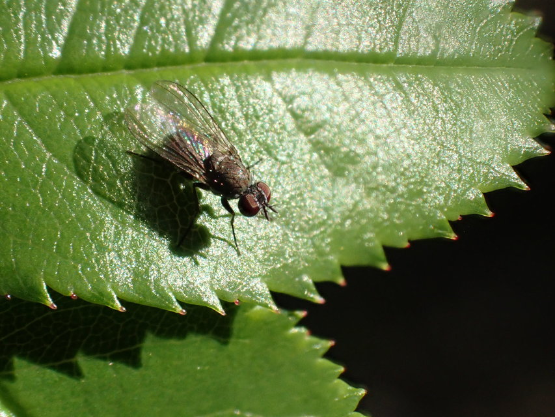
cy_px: 208
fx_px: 1604
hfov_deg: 19.6
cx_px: 278
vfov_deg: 14.8
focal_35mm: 100
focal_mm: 18
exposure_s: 1/400
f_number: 6.3
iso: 400
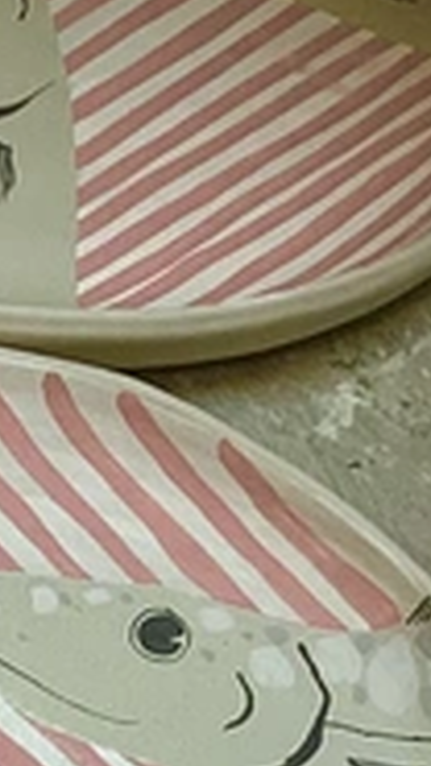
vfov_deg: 12.5
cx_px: -477
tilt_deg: -61.2
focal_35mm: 161
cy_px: 1267
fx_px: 3273
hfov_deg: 7.2
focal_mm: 3.3
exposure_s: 1/100
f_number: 2.4
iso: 64
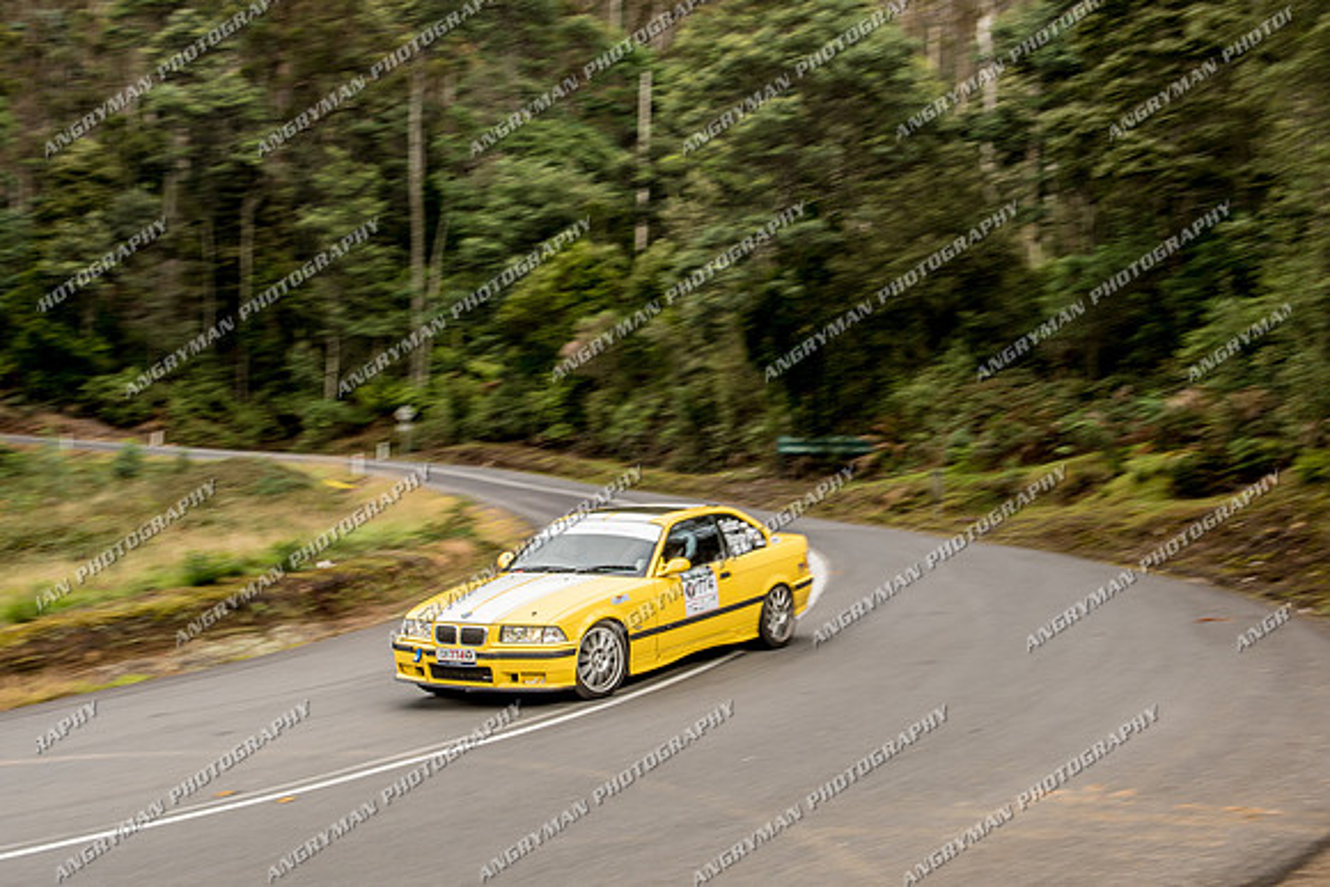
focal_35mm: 44
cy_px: 465
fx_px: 1627
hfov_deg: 44.4
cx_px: 697
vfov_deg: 30.5
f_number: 8
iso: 80
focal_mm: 28
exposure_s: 1/100
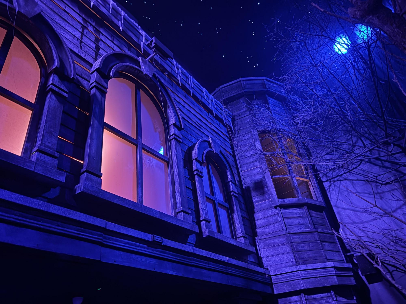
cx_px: 203
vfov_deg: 53.1
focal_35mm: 26
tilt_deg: +34.2
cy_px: 152
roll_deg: +10.3
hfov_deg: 67.3
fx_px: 305
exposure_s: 1/12
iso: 640
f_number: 1.6
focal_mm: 5.96
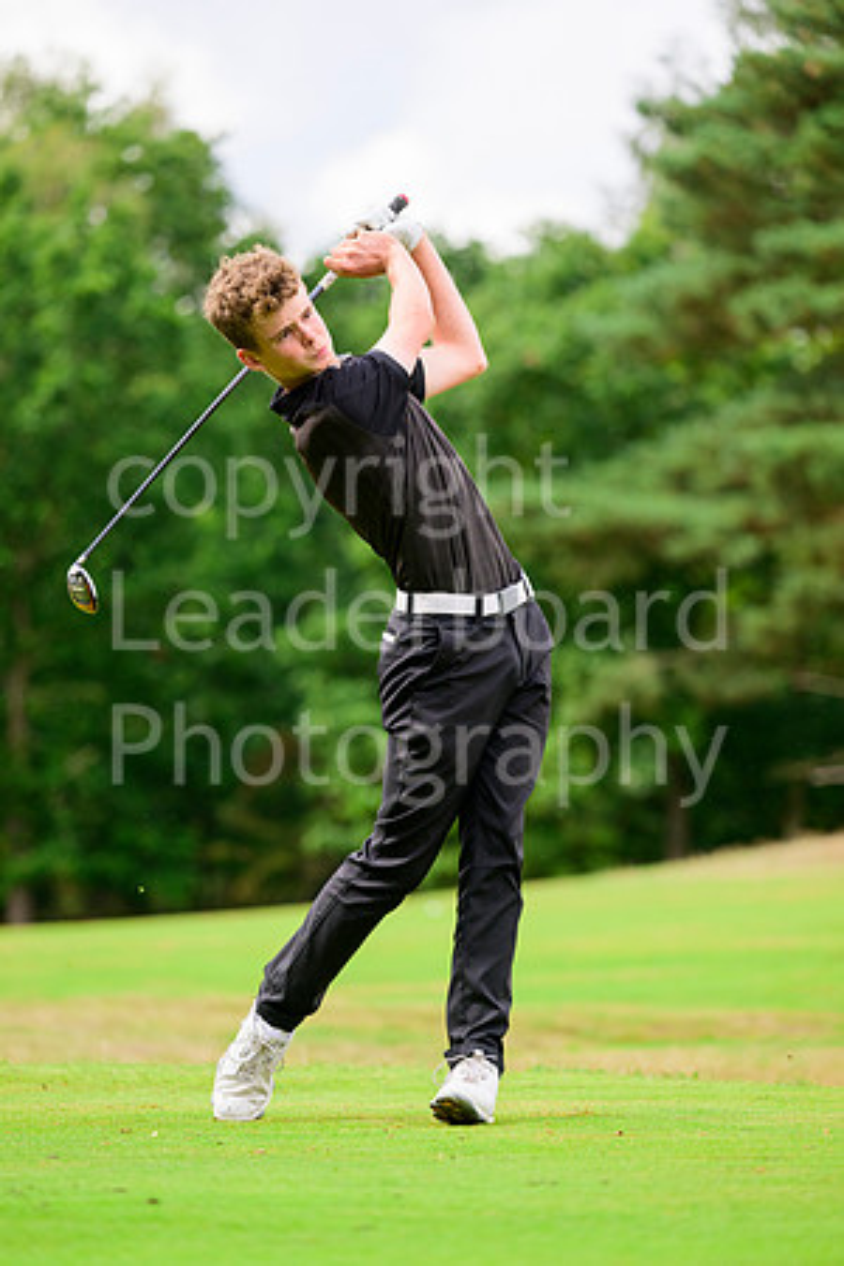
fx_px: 8439
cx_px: 422
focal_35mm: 240
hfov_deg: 5.7
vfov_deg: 8.6
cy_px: 633
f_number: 5
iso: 1000
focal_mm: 240
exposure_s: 1/1600
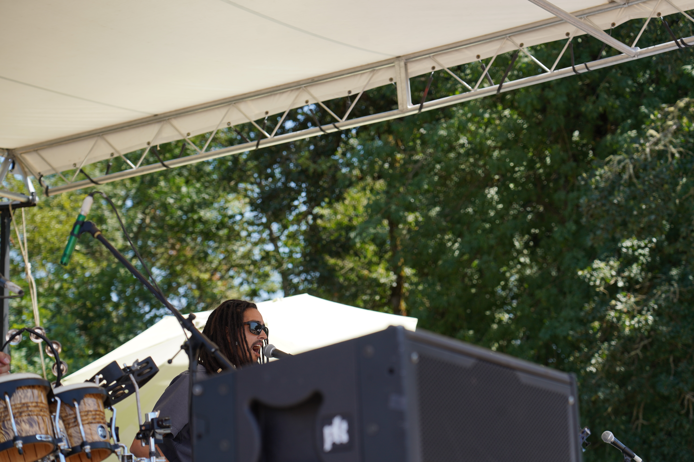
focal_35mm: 105
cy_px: 231
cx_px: 347
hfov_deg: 19.5
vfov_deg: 13.0
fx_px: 2024
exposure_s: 1/250
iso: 100
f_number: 5.6
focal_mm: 105
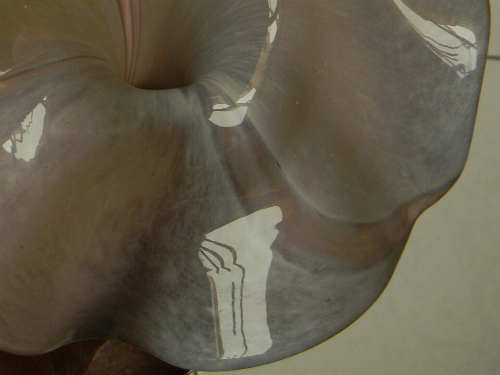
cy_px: 29
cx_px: 151
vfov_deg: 25.6
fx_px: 794
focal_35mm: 55
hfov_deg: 34.5
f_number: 3.5
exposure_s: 1/94.6
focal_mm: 5
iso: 80
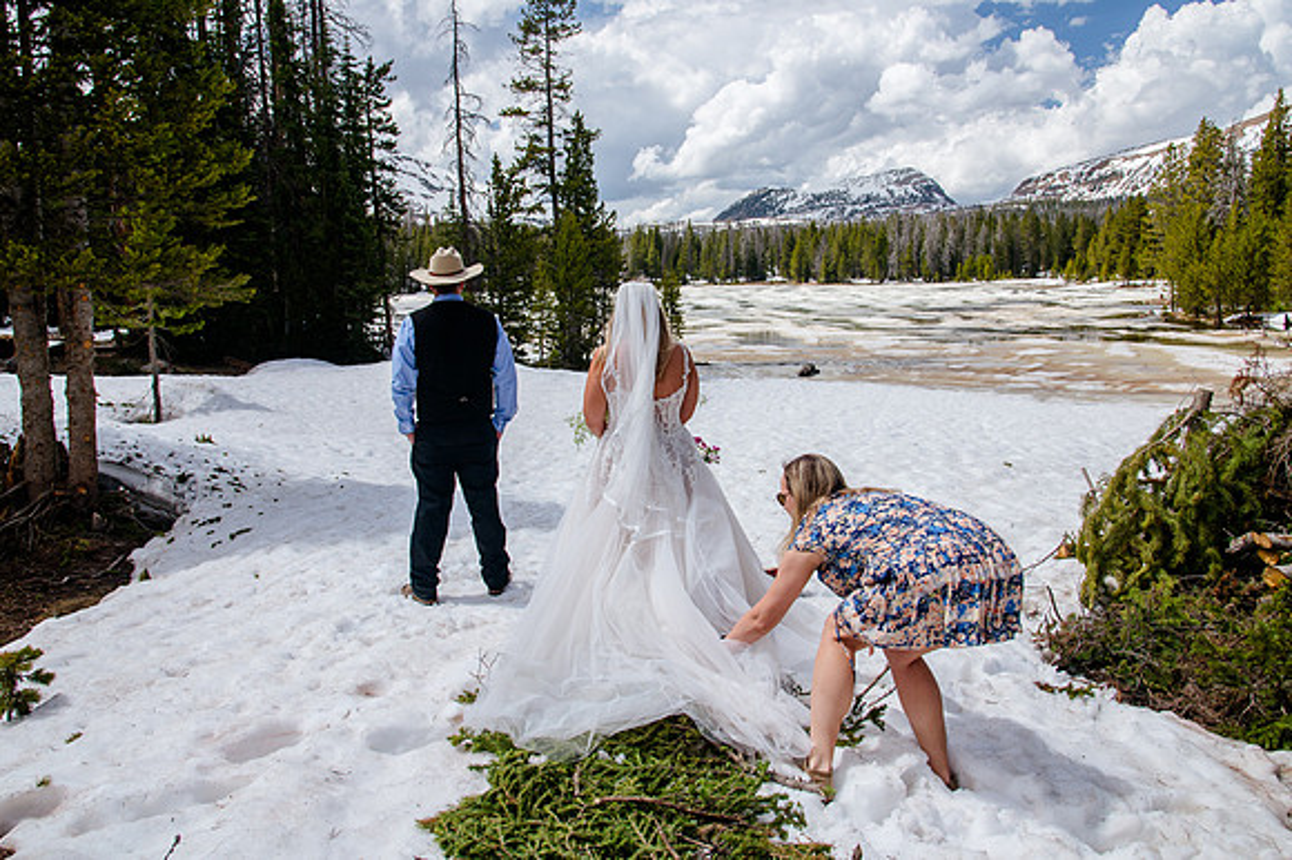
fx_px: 995
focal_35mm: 28
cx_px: 645
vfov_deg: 46.7
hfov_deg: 66.0
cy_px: 397
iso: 200
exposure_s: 1/640
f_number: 8
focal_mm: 24
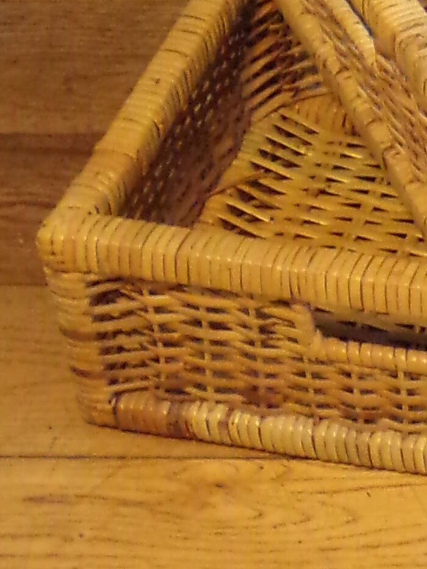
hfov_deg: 8.9
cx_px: 815
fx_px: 2598
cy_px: -396
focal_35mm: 158
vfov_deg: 11.7
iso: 400
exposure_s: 1/17
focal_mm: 5.8
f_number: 3.2
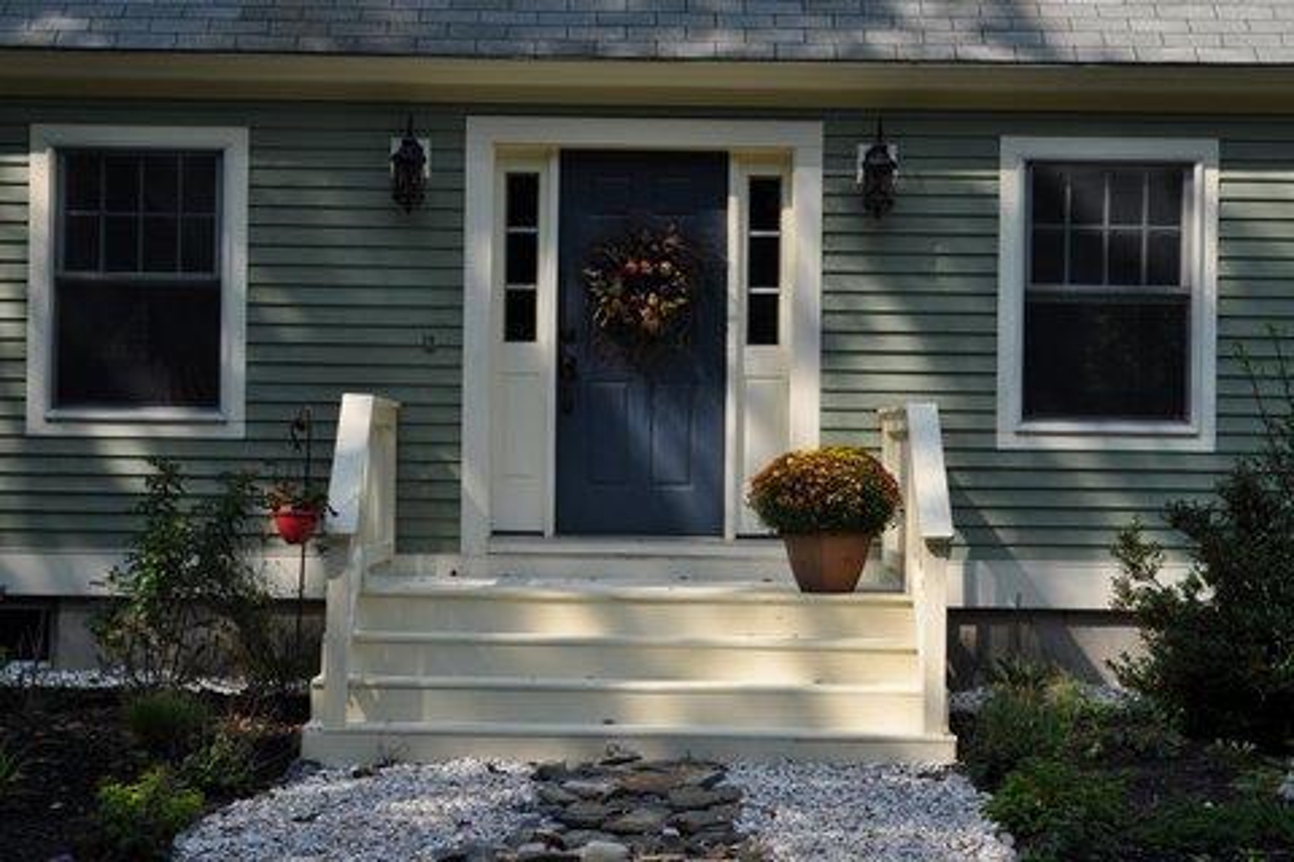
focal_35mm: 69
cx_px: 647
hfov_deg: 29.2
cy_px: 431
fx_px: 2480
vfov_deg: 19.7
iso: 200
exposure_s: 1/320
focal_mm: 46
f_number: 9
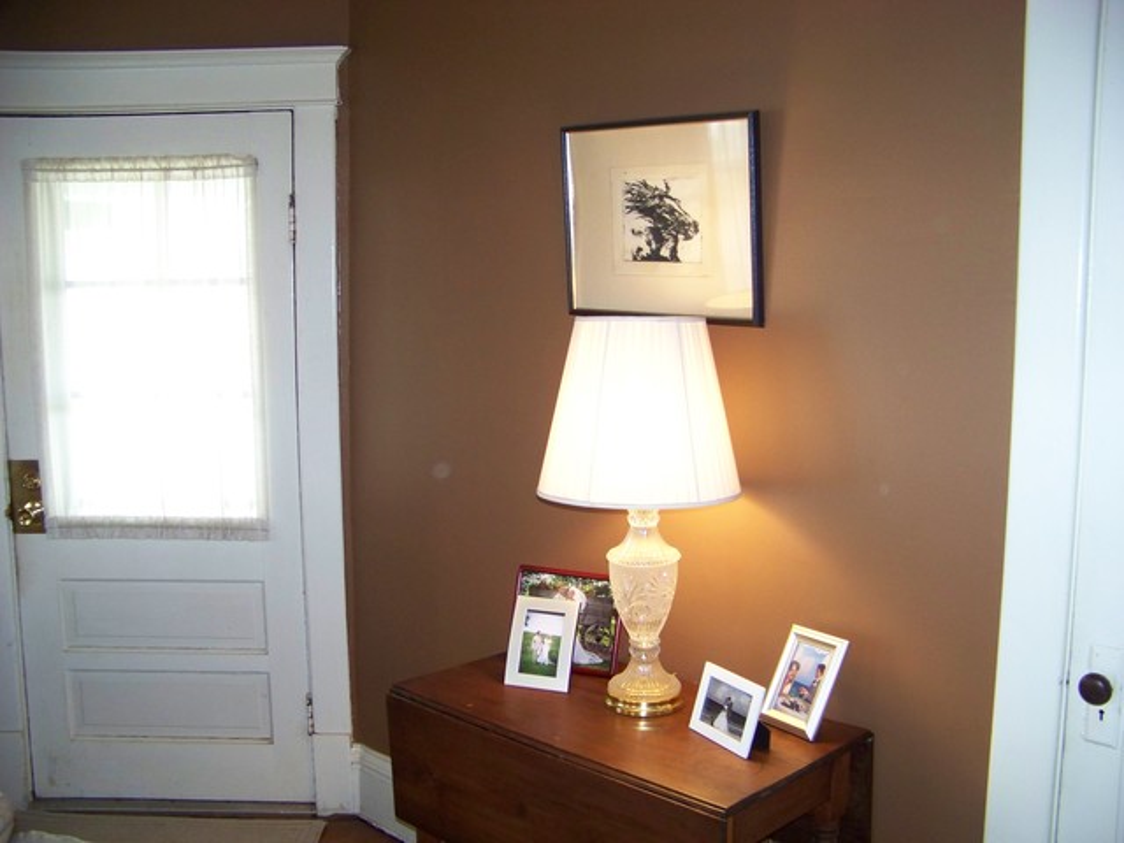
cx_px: 562
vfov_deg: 39.7
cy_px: 422
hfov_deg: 51.4
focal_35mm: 36
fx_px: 1169
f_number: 2.8
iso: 200
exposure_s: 1/30
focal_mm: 5.85
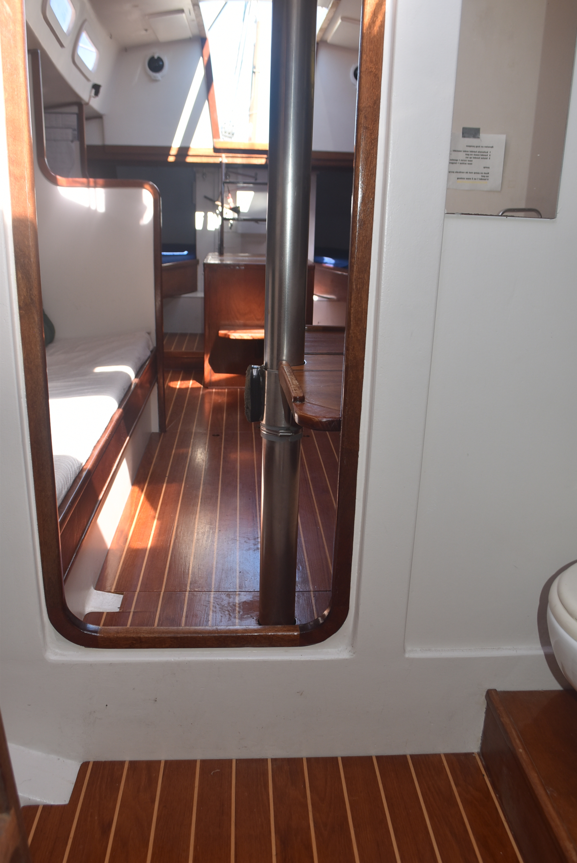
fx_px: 720
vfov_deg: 61.9
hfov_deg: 43.7
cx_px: 288
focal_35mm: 30
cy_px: 432
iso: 220
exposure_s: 1/125
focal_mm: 20
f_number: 5.6
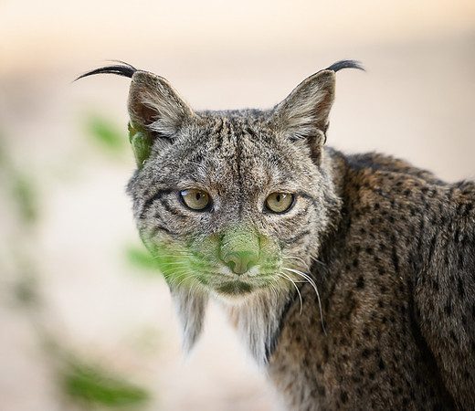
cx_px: 133
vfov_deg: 3.1
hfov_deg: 3.6
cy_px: 183
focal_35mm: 523
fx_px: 7599
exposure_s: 1/2000
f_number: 4
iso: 1400
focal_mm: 400
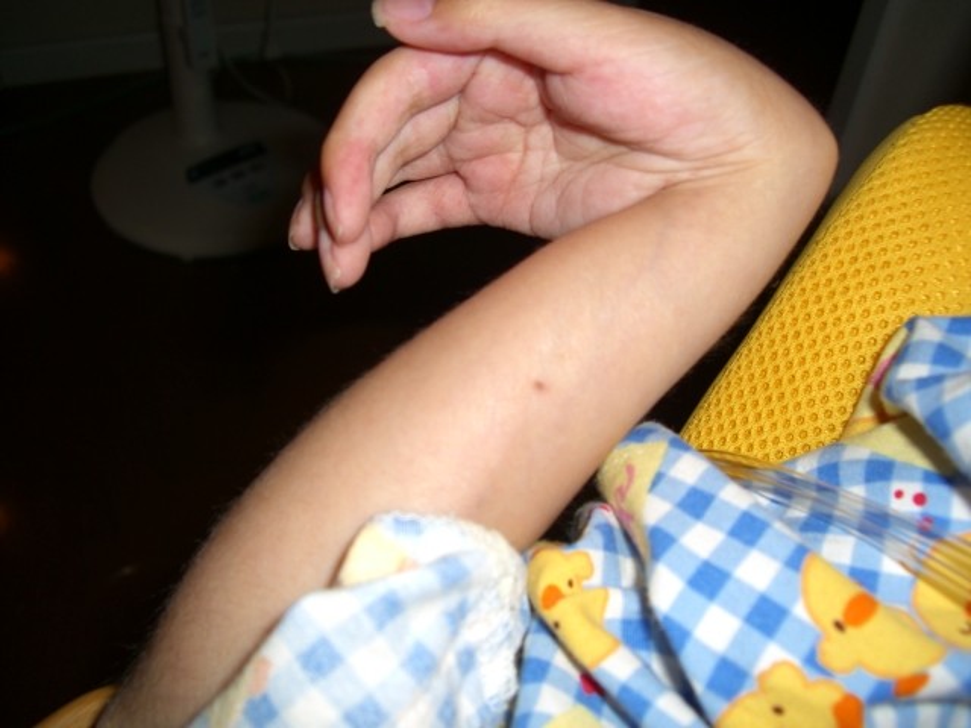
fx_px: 1066
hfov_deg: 49.0
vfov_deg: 37.7
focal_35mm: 38
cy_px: 364
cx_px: 486
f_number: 2.8
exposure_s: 1/60
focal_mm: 7.9
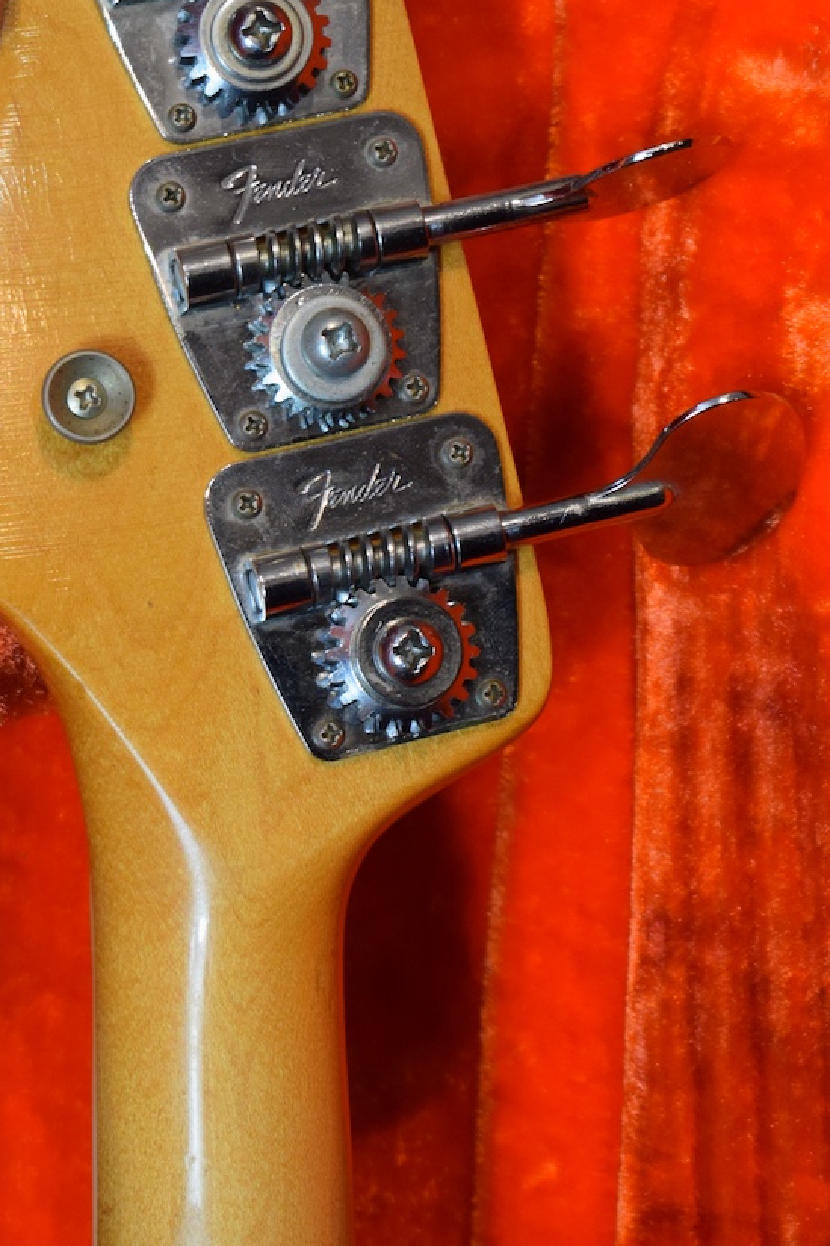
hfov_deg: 11.1
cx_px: 343
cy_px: 342
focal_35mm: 123
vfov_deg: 16.6
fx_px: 4252
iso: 1100
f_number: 5
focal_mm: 45
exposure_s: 1/60
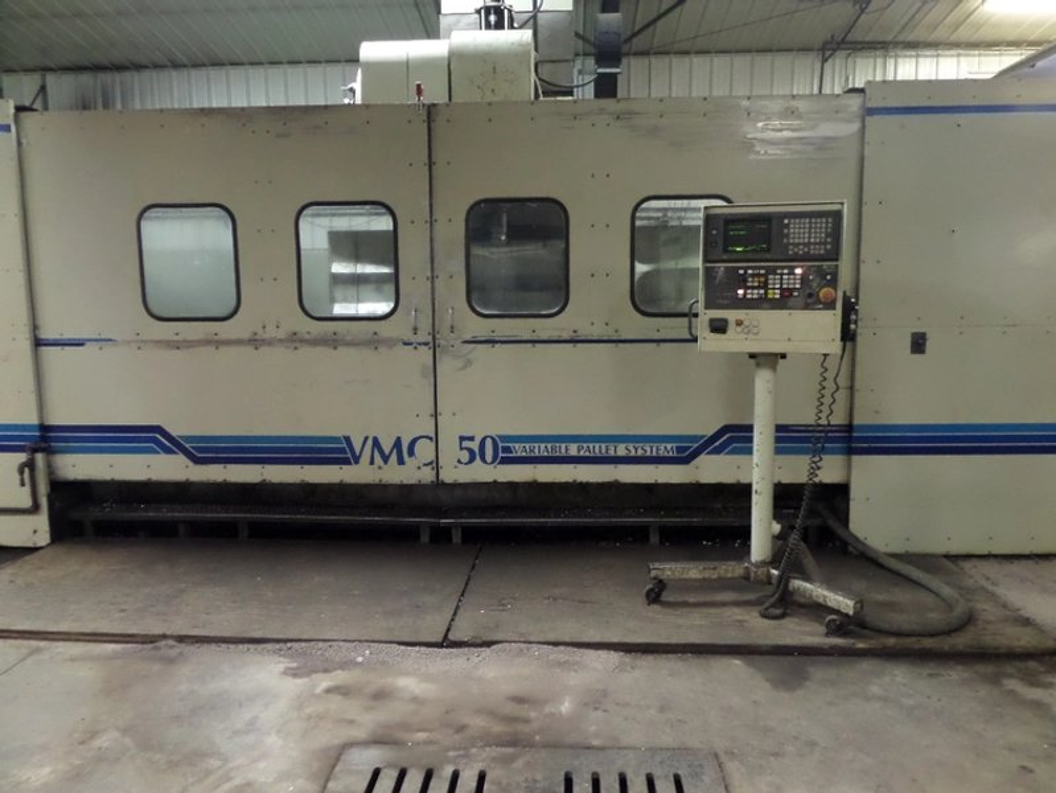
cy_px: 396
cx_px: 528
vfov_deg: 56.9
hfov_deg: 71.6
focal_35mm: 24
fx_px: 732
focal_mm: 4
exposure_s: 1/30
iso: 800
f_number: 3.2
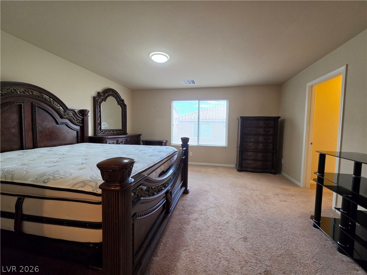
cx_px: 184
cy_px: 138
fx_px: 138
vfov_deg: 89.9
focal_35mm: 13
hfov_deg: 106.2
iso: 250
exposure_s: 1/120
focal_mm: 2.2
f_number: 1.9
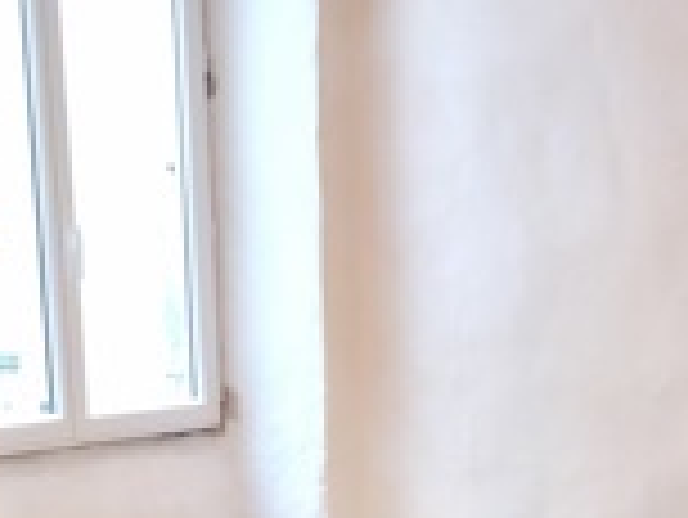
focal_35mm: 68
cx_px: 301
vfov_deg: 20.3
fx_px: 1353
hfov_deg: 28.5
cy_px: 613
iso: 250
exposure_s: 1/9.09
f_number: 1.9
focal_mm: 2.2
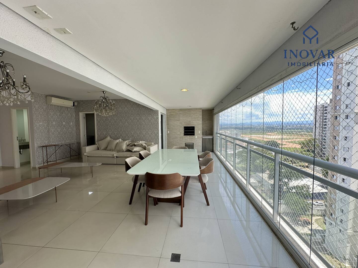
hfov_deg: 102.1
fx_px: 145
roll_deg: +0.5
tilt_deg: -3.5
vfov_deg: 85.7
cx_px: 179
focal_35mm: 14
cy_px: 134
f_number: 2.2
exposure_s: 1/211
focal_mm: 2.22
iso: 40
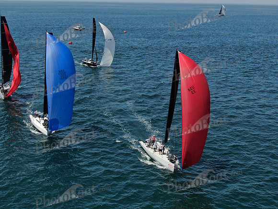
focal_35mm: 48
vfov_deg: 30.3
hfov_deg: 39.7
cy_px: 104
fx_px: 385
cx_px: 139
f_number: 3.8
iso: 100
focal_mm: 8.6
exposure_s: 1/1000
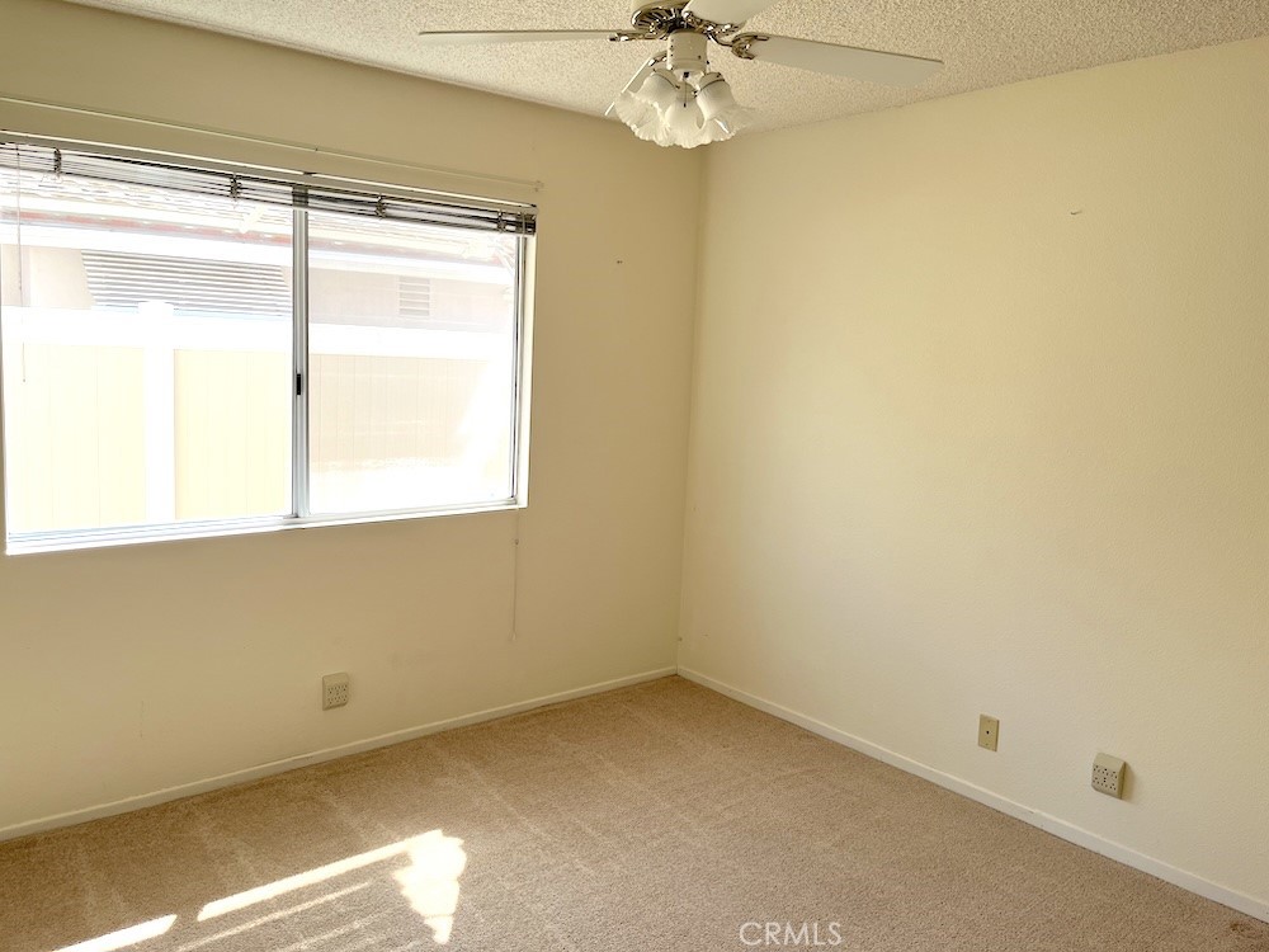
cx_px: 634
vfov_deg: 53.1
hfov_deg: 67.3
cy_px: 476
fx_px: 953
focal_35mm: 26
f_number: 1.6
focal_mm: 5.1
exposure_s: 1/504
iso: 50
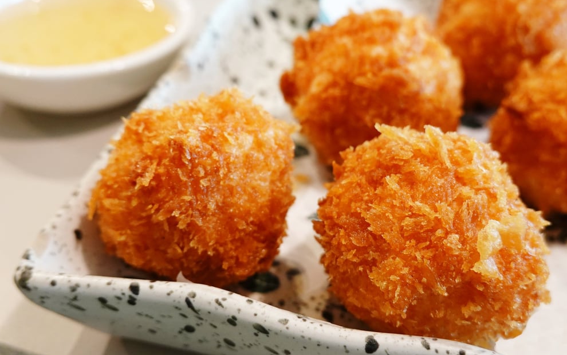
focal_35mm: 42
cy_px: 167
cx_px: 289
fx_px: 649
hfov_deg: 47.2
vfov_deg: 30.5
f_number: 3.5
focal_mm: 12.8
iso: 400
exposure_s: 1/40
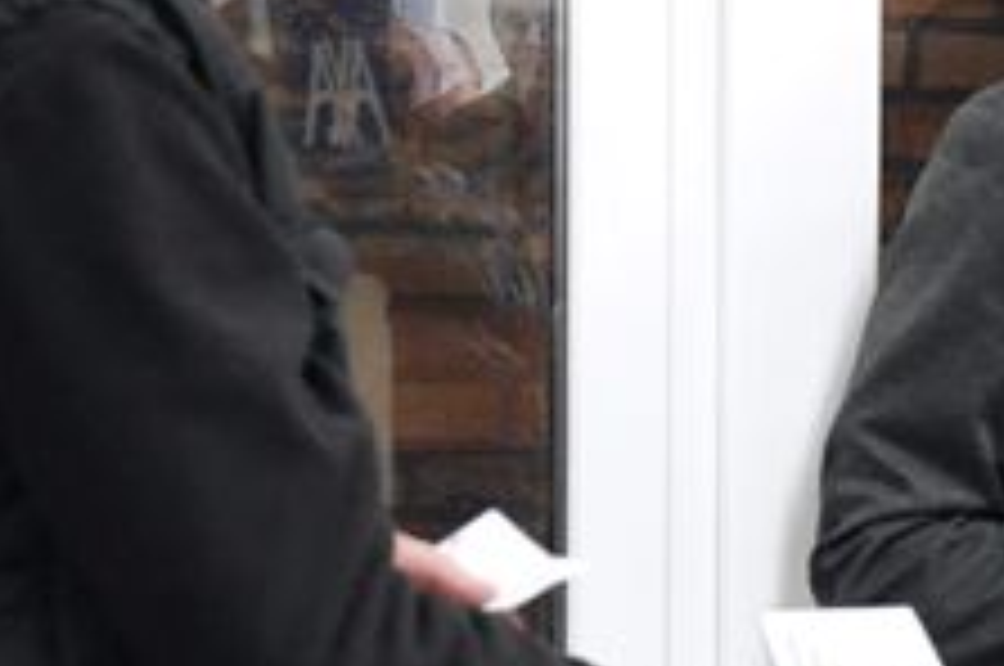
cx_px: 1099
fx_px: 5096
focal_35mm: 183
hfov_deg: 11.1
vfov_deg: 7.4
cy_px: 713
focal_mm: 32
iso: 1600
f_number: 4.5
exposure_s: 1/80
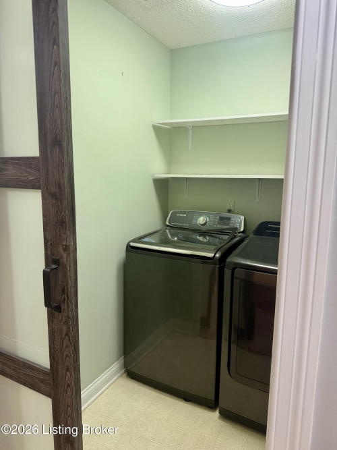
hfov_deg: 56.8
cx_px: 168
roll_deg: -0.3
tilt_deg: -9.0
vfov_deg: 71.6
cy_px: 225
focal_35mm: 24
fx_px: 312
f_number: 1.78
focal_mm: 6.76
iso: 160
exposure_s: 1/120
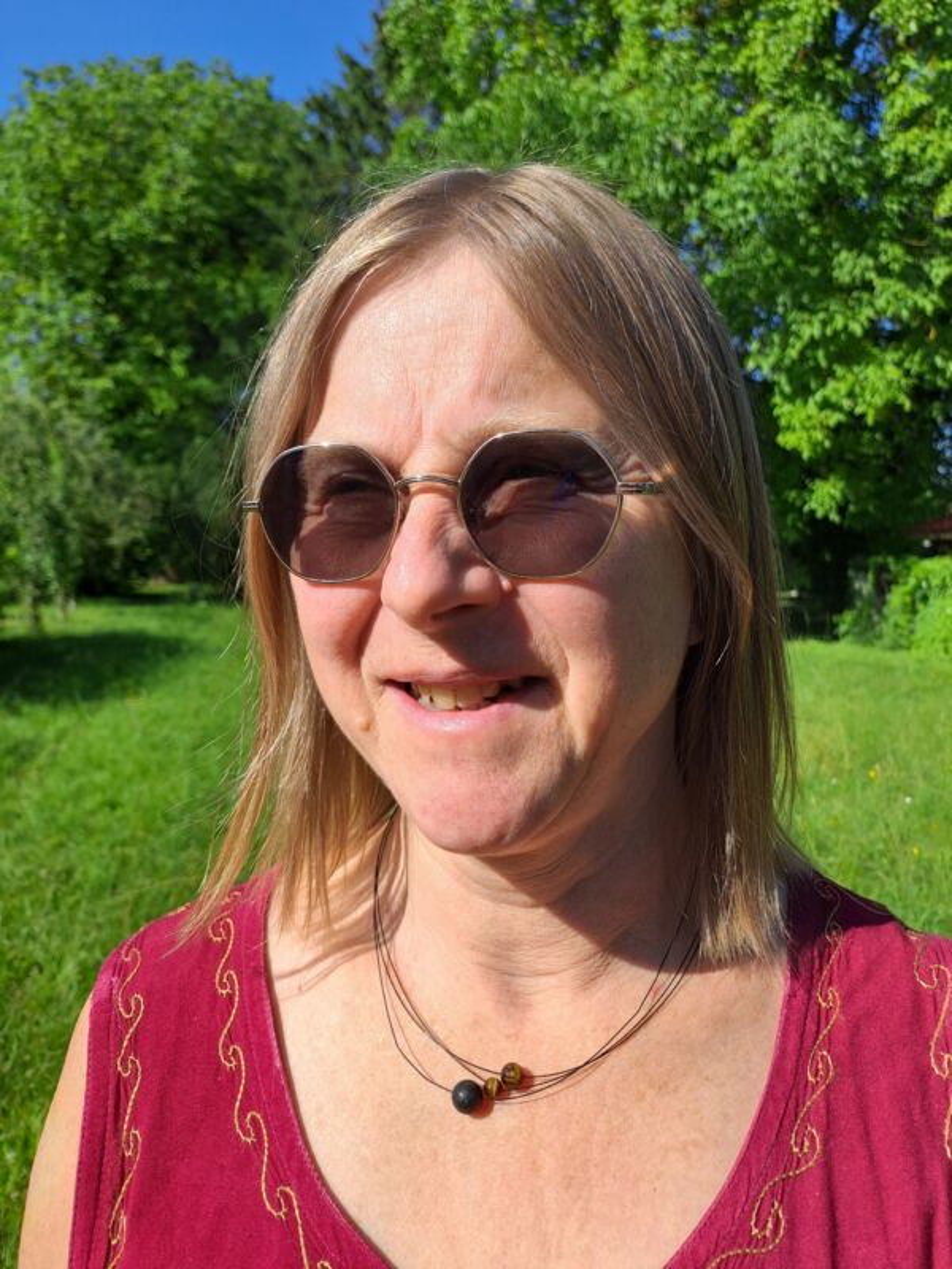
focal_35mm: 25
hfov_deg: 54.9
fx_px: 917
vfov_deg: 69.4
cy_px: 634
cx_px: 476
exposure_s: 1/1330
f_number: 1.8
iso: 32
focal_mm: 4.65
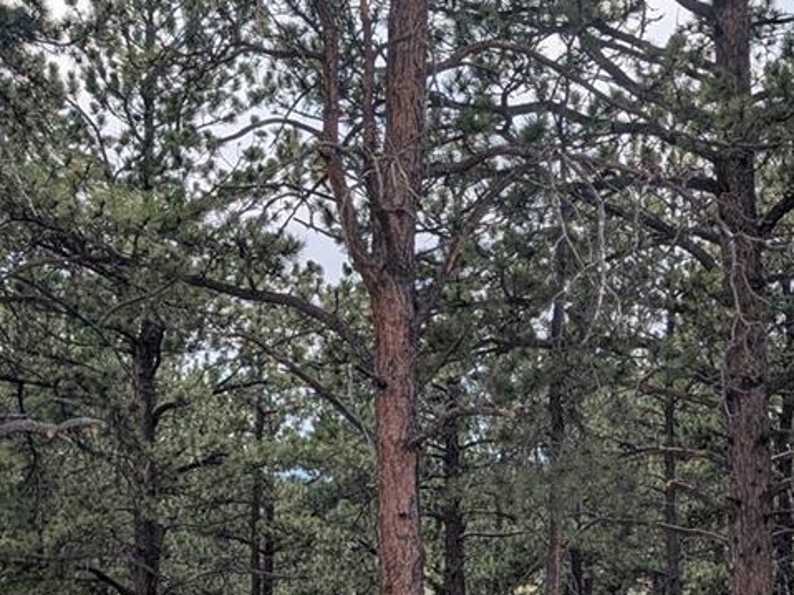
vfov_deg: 19.9
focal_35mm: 72
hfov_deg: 26.8
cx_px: 552
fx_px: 1651
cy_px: 570
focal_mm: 6.9
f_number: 1.68
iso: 20
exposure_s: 1/775
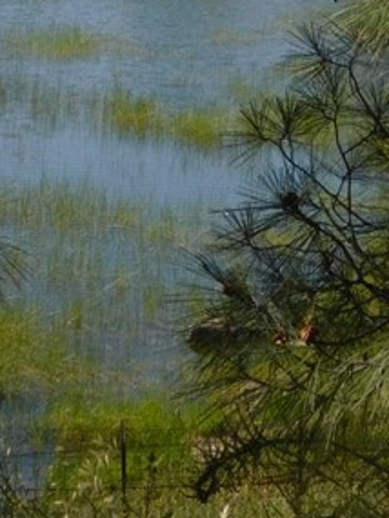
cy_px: -42
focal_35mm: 212
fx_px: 3174
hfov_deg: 7.0
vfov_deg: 9.2
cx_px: 254
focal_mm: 10.4
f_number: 4
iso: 125
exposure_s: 1/1000
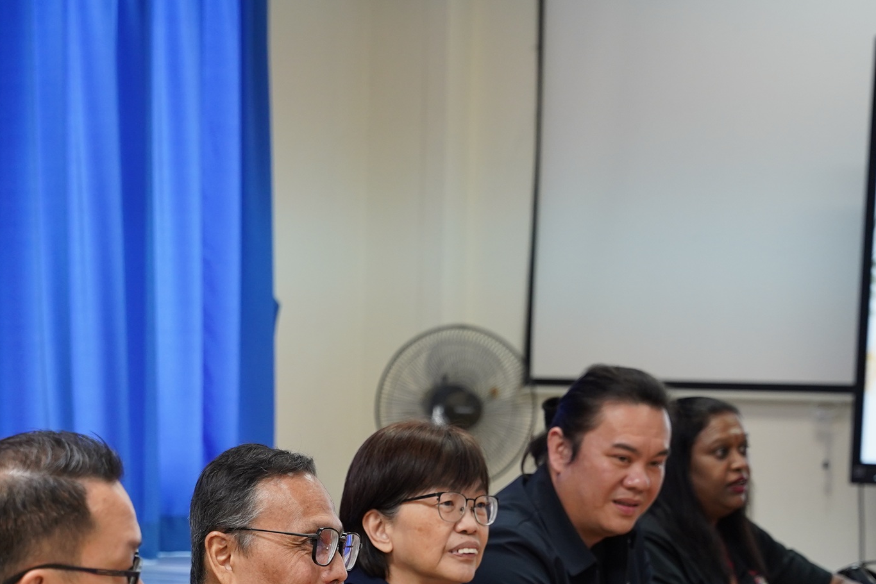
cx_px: 288
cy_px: 636
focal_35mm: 123
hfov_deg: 16.6
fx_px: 3004
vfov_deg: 11.0
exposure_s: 1/125
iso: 800
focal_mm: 56.2
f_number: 3.2
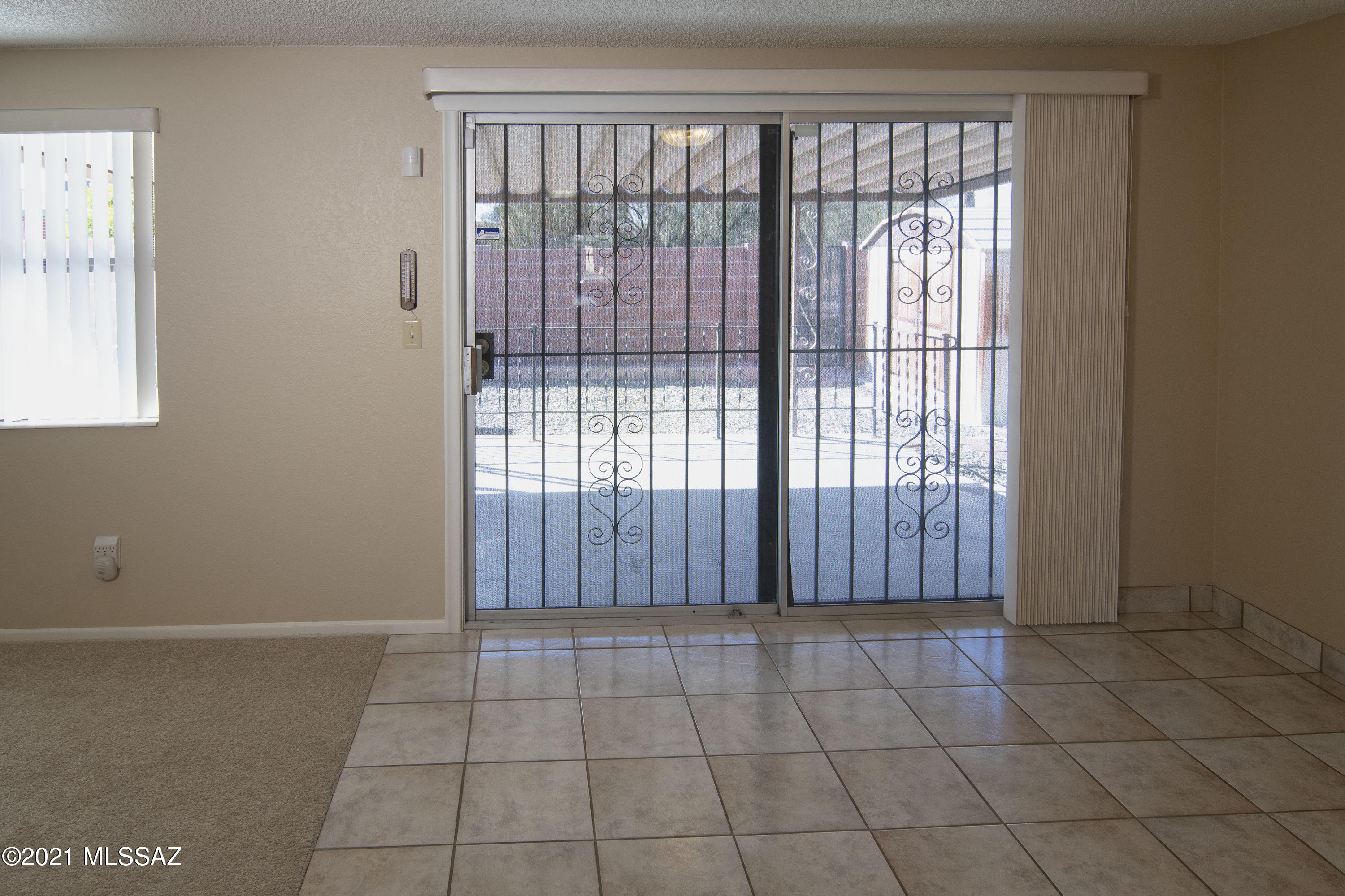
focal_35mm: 21
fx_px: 785
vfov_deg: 59.5
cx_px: 672
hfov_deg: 81.2
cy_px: 448
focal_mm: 14
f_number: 6.3
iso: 450
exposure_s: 1/25
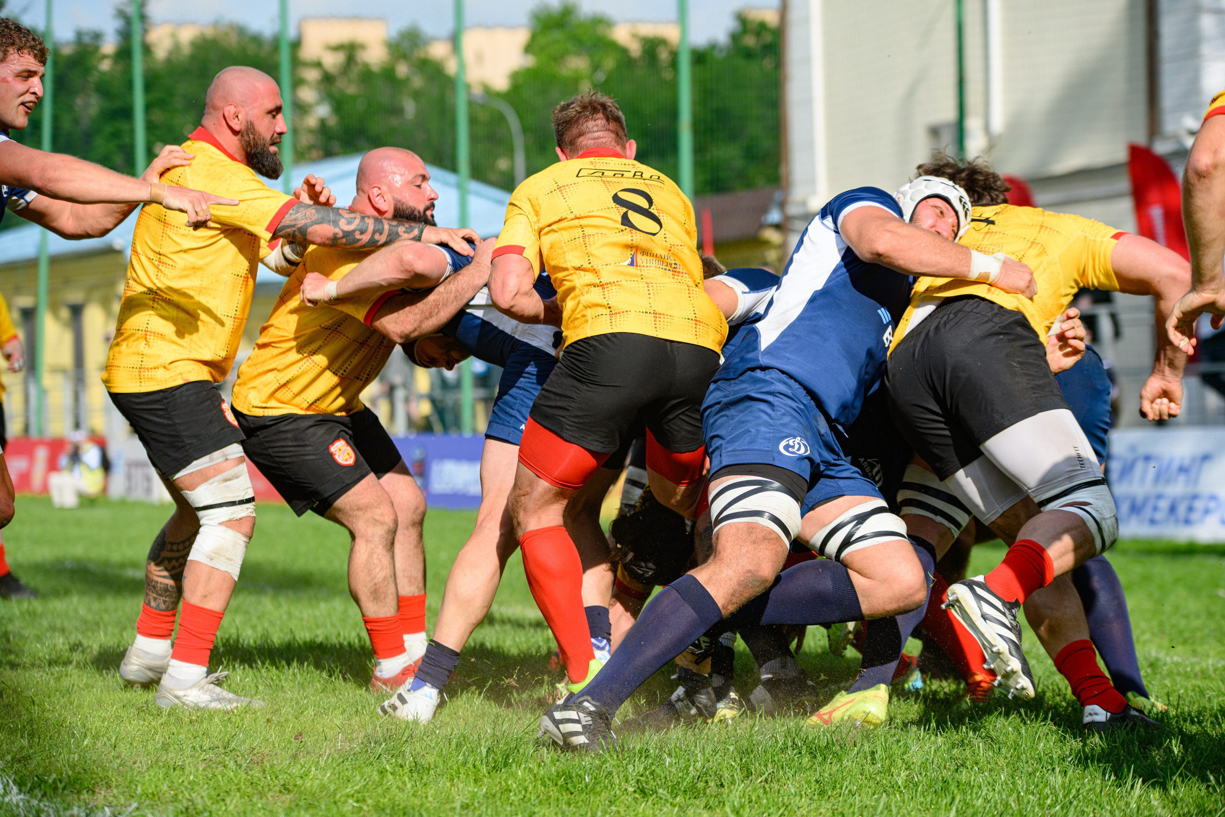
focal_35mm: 105
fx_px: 3573
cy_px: 408
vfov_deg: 13.0
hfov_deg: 19.5
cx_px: 612
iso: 250
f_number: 3.5
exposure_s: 1/3200
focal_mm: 105
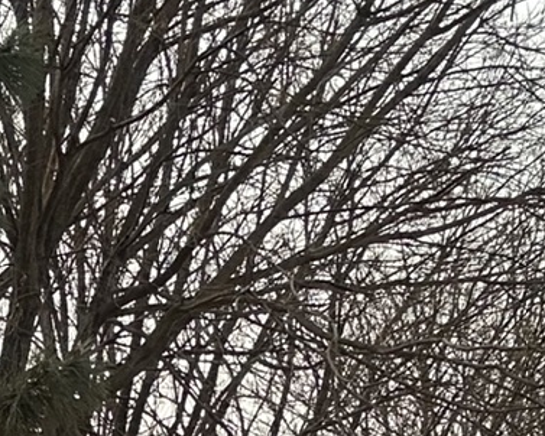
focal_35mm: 119
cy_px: 1016
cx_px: 136
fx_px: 1920
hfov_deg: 16.1
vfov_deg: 11.1
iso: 25
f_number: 1.9
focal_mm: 2.69
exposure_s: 1/684
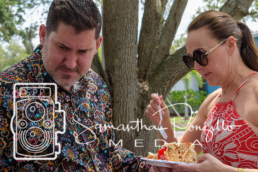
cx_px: 129
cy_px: 86
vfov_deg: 18.9
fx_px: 516
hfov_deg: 28.1
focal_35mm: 72
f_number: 8
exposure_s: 1/250
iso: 220
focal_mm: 48
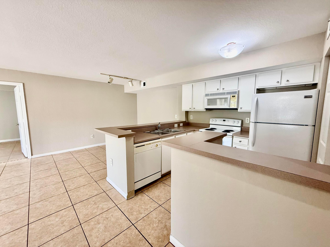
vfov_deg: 85.7
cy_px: 124
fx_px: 133
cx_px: 165
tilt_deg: -5.8
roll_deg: +0.3
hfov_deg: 102.1
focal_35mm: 14
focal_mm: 2.22
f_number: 2.2
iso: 200
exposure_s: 1/60
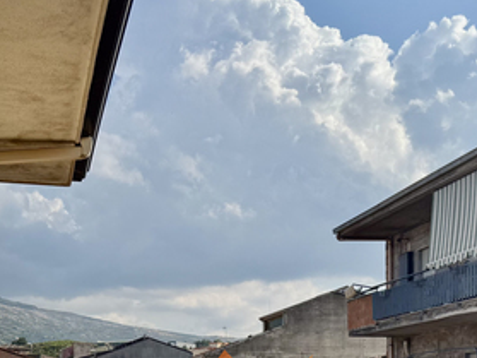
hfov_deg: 29.8
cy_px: 441
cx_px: 268
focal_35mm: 65
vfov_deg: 20.9
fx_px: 895
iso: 80
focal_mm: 6.76
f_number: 1.78
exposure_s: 1/5814
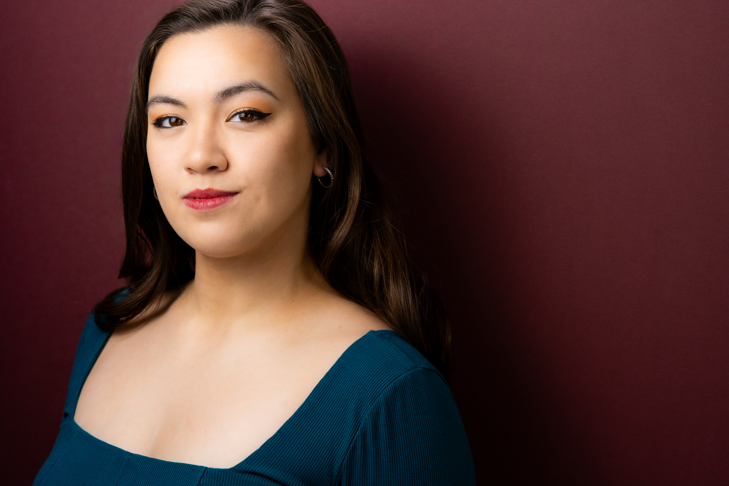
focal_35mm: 85
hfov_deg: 23.9
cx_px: 364
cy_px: 243
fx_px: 1721
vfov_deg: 16.1
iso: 1000
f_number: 6.3
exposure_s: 1/320
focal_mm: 85
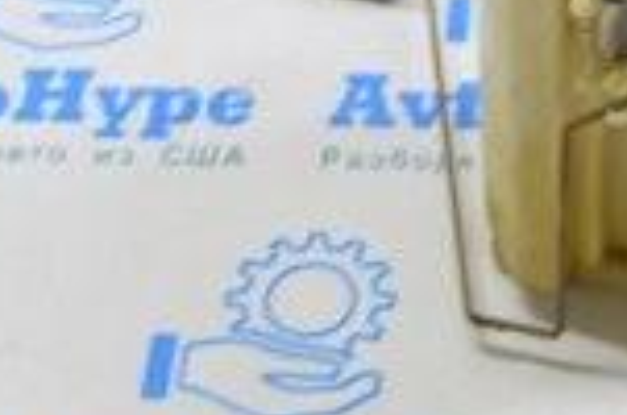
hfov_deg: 15.9
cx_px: 602
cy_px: -305
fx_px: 2207
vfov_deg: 10.2
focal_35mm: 127
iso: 400
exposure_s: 1/20
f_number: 5.6
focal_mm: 20
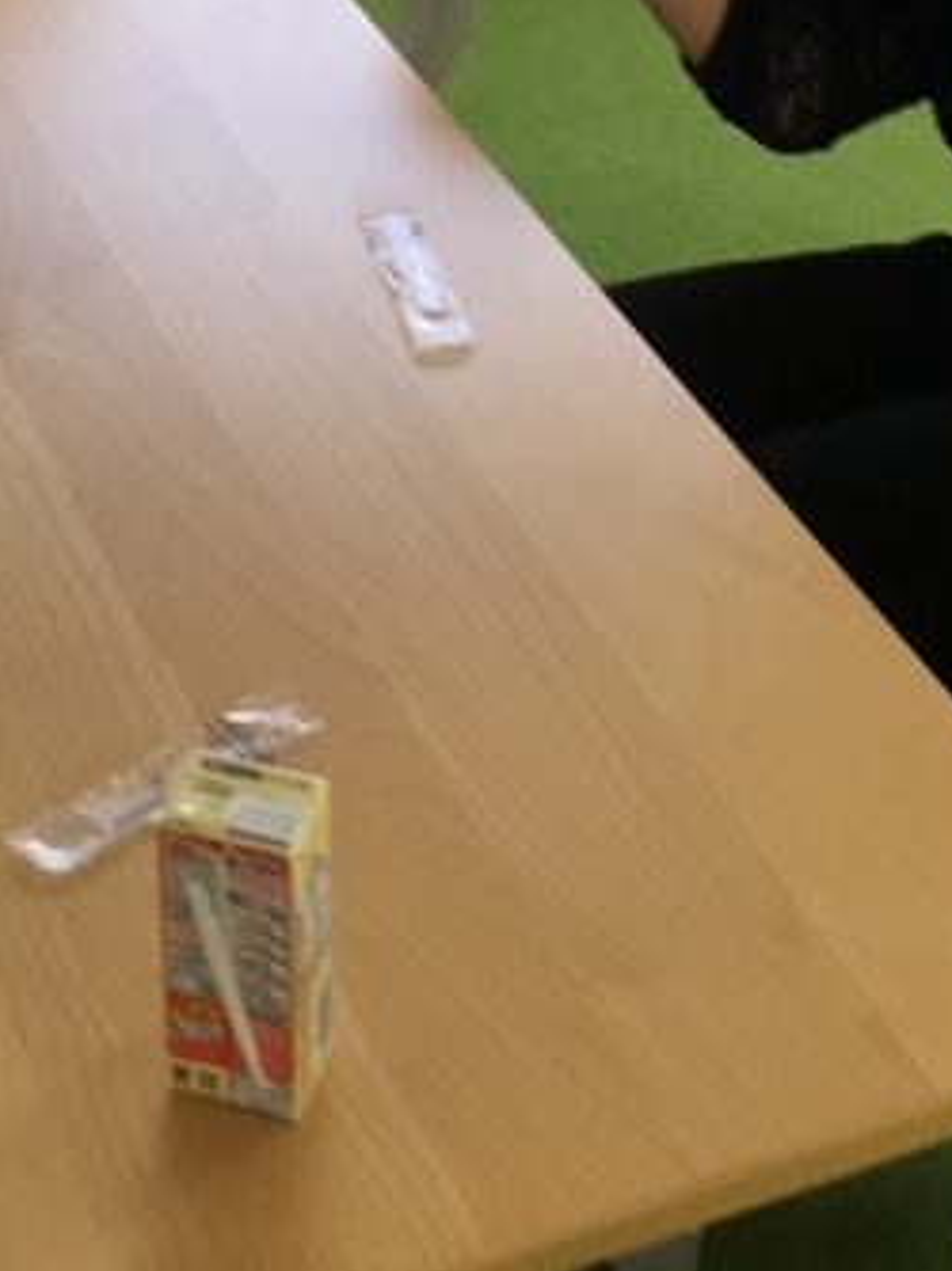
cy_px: -190
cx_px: 331
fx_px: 3268
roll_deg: +0.6
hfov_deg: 16.5
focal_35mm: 89
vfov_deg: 20.8
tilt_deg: -26.8
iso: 32
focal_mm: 4.15
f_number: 2.2
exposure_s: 1/60
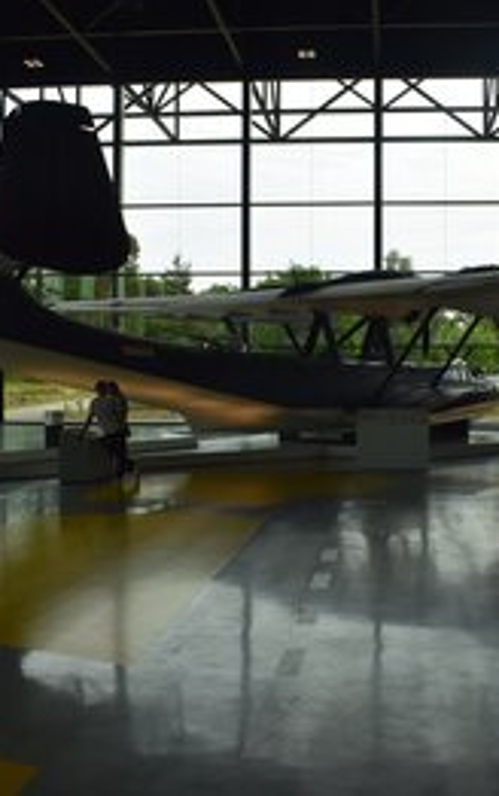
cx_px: 338
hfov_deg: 30.3
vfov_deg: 47.2
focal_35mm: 42
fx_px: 913
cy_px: 393
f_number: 11
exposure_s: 1/400
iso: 400
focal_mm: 18
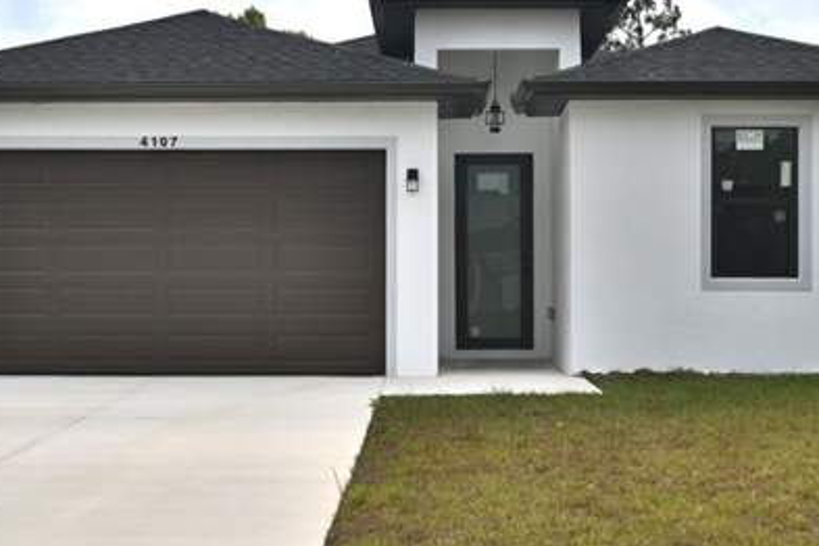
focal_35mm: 61
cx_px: 386
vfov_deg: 22.3
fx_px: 1388
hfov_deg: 32.9
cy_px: 271
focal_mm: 30
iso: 100
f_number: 7.1
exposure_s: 1/400
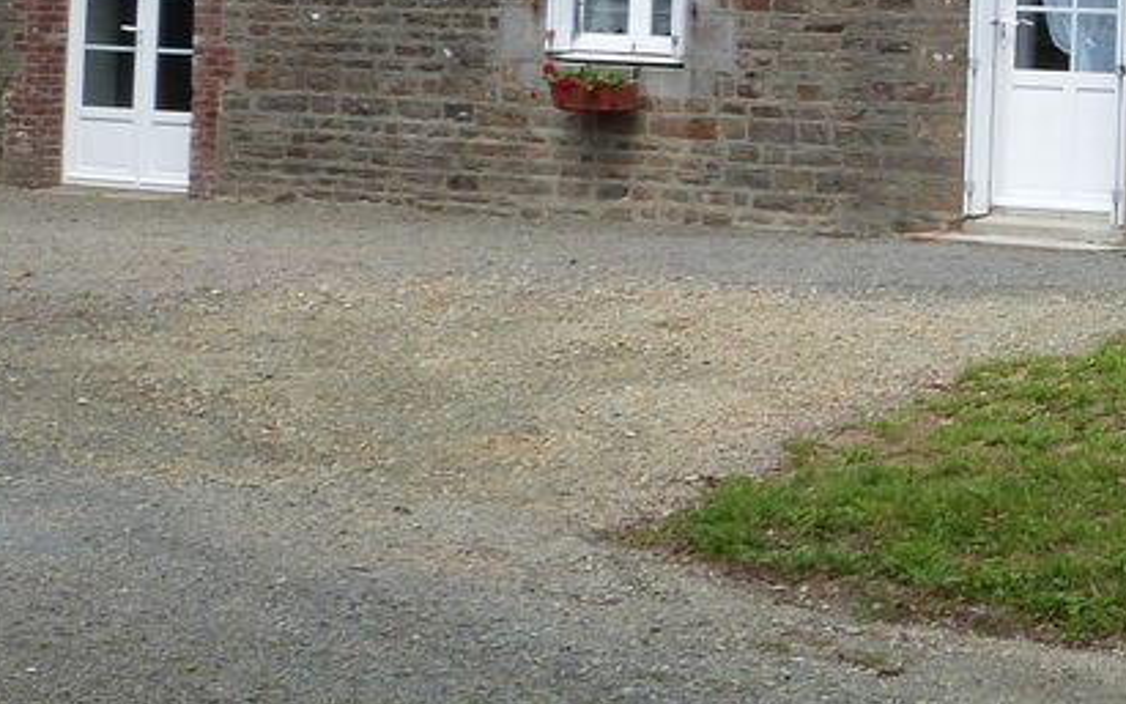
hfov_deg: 19.0
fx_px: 3038
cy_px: -55
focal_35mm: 99
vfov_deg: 13.0
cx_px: 1564
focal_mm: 5.7
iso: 100
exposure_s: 1/200
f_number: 5.6
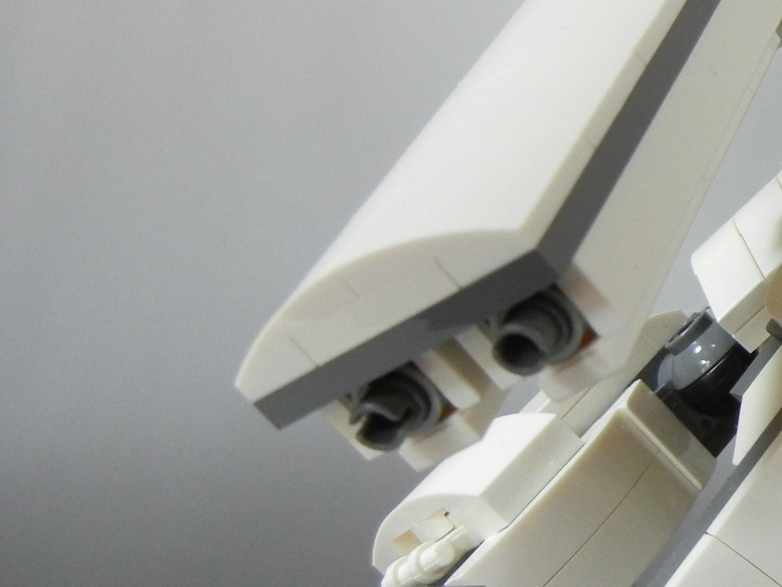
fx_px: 1830
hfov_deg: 21.7
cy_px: 271
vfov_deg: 18.2
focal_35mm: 81
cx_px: 1027
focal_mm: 5.4
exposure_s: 1/71.6
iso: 400
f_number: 3.5
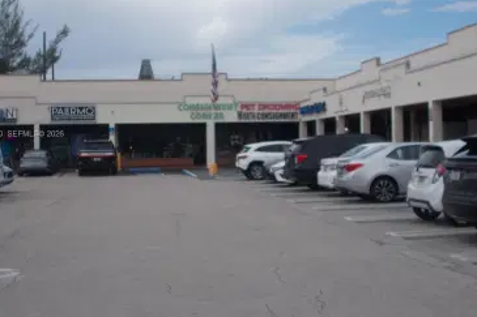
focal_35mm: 57
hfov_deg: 35.1
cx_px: 223
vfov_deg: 23.7
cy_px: 134
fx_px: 755
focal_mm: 9
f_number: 11.3
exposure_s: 1/125
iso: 80
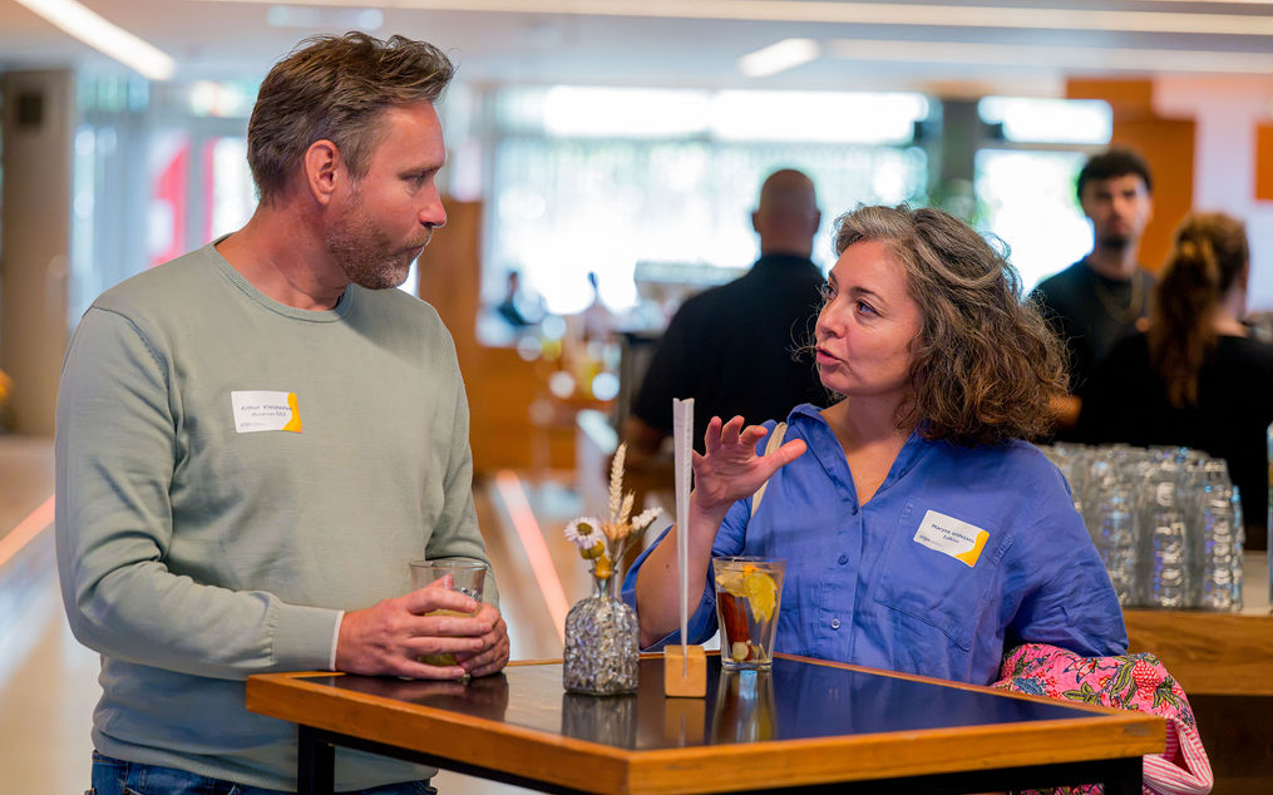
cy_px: 384
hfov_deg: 18.8
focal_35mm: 111
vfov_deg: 11.8
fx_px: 3850
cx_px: 640
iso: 6400
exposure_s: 1/800
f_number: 2.8
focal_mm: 101
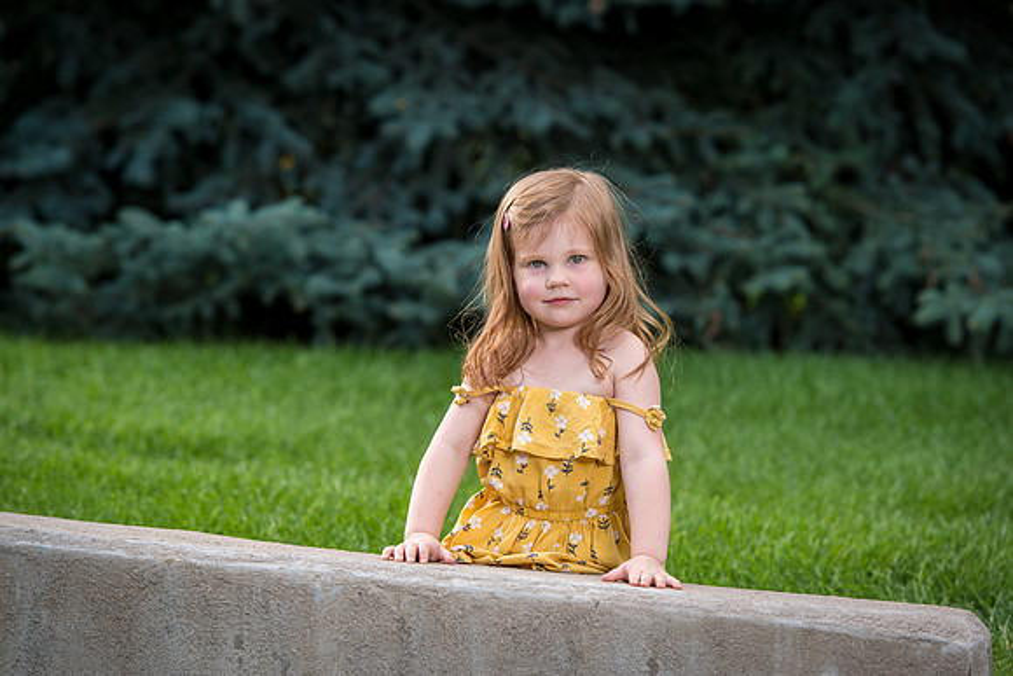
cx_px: 506
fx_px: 3659
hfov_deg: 15.8
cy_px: 338
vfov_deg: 10.6
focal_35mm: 130
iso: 250
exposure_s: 1/200
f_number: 5
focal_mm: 130
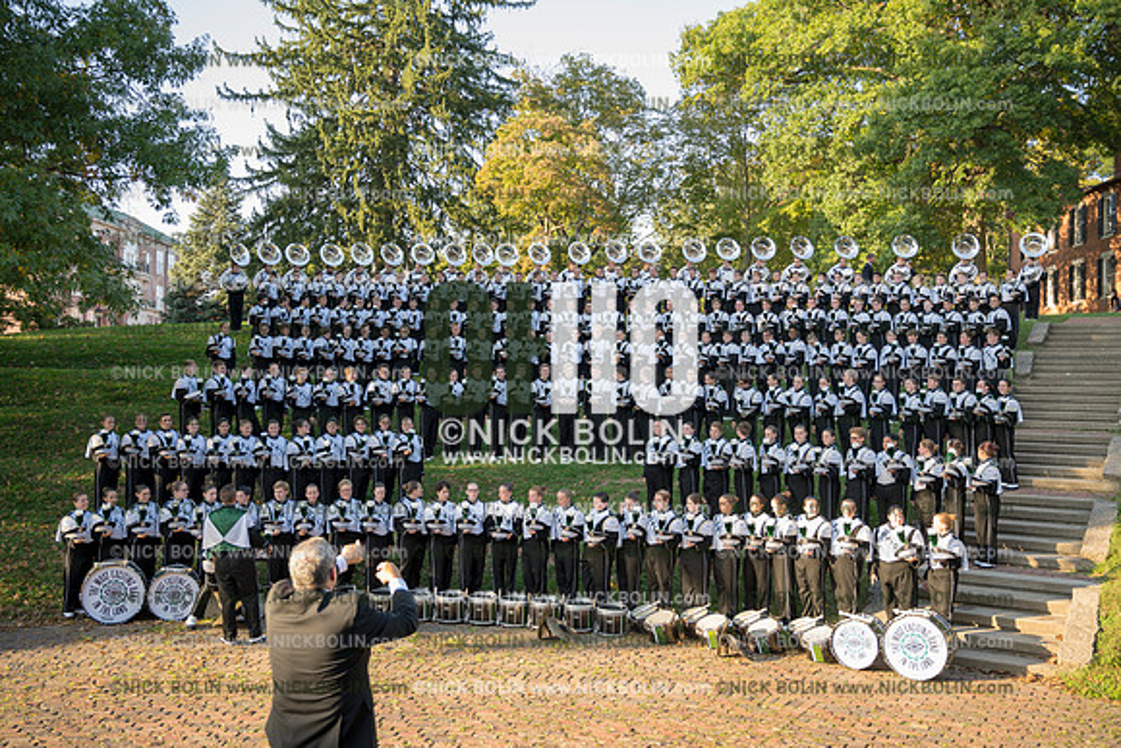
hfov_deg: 57.2
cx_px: 560
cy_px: 374
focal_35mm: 33
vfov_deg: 40.0
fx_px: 1028
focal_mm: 33
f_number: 4
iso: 125
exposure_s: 1/100
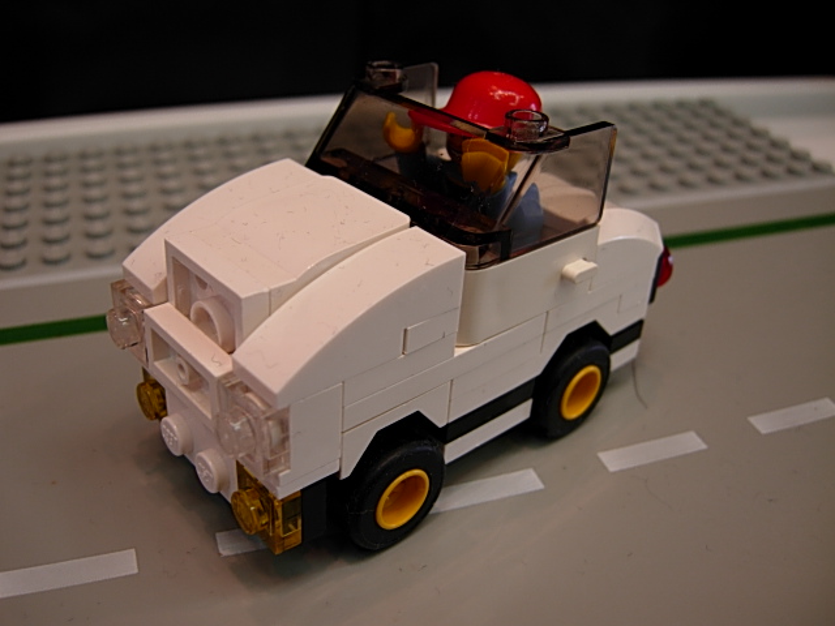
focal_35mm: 36
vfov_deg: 39.7
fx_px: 868
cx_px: 418
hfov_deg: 51.4
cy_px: 313
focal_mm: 7.5
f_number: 3
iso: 50
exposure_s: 1/17.4
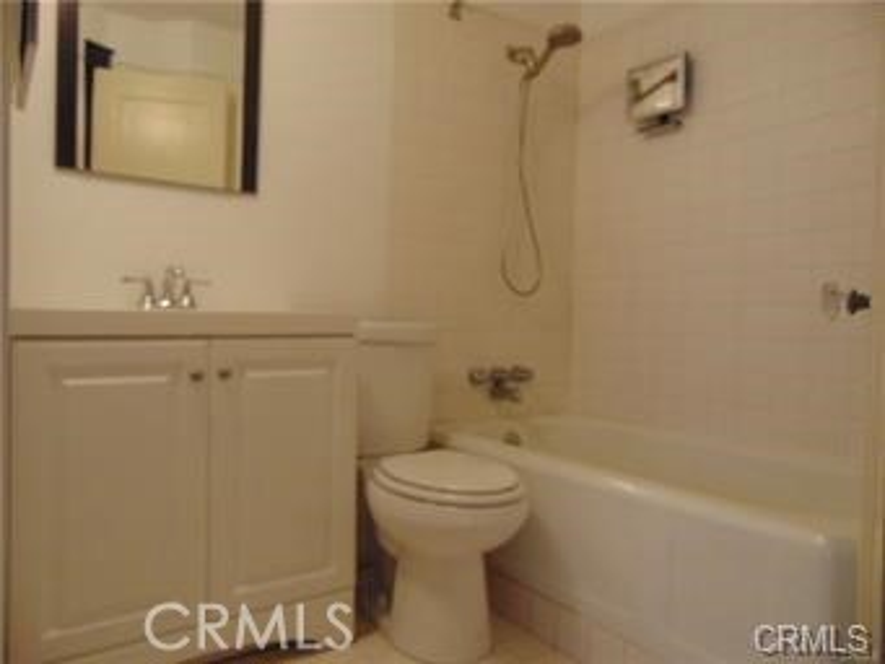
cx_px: 442
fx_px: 639
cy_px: 332
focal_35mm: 25
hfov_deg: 69.4
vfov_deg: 54.9
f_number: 3
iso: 400
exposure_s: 1/30
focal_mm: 4.5
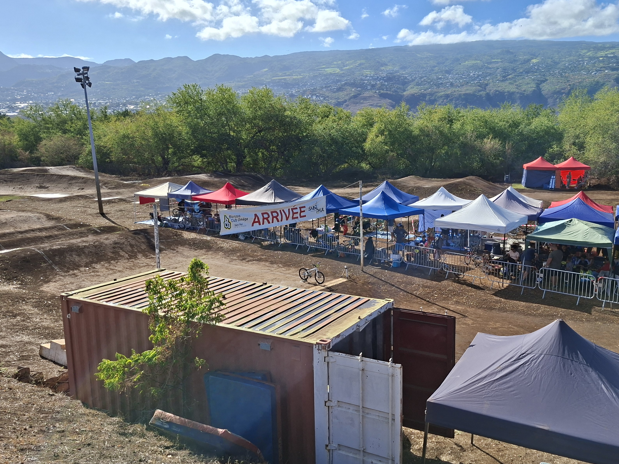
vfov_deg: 48.2
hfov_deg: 61.1
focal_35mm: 29
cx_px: 374
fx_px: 519
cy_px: 234
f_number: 1.8
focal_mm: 5.54
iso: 50
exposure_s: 1/3058
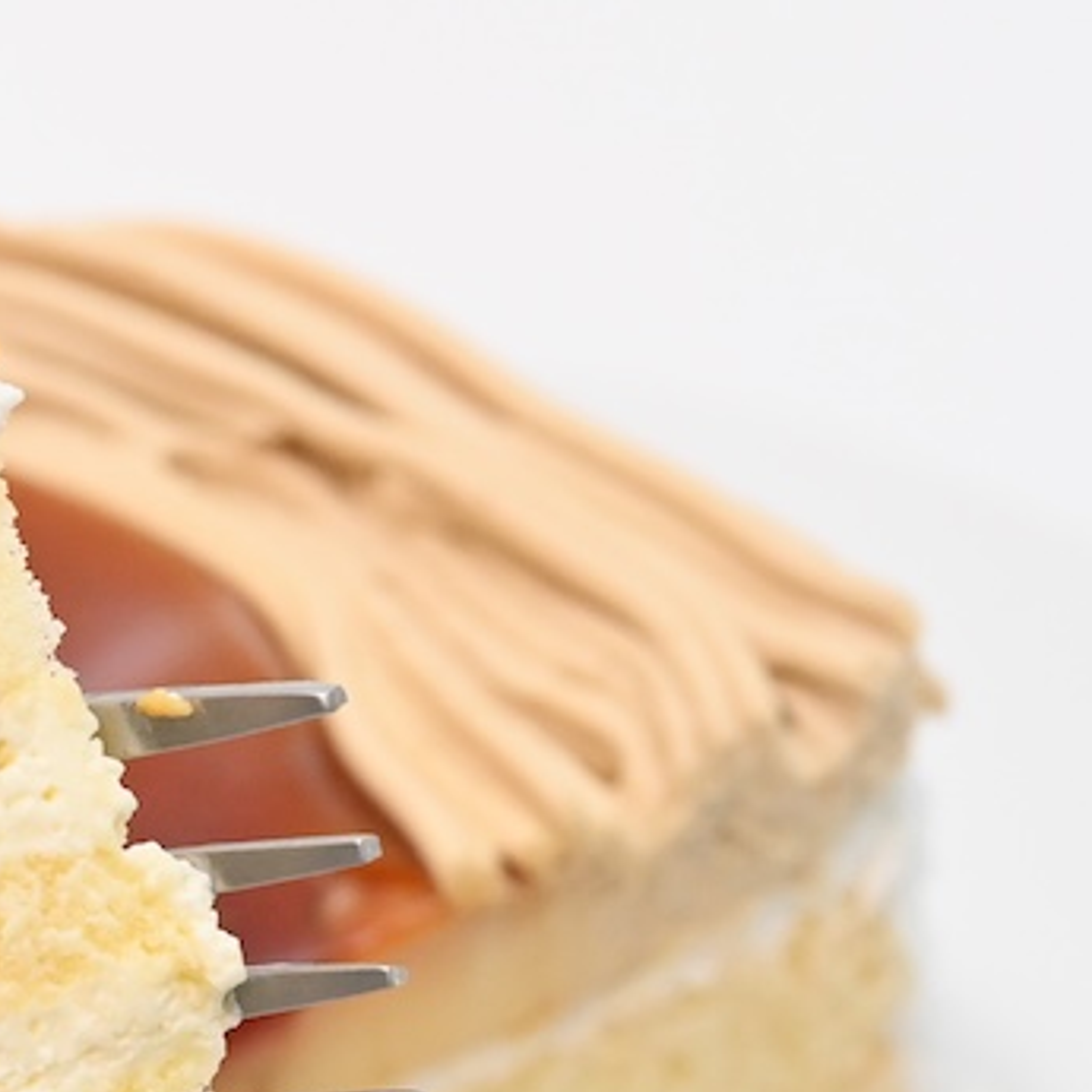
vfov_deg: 11.7
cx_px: -411
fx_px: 5282
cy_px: 973
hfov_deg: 11.4
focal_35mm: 148
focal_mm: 60
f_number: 10
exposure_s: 1/160
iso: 6400
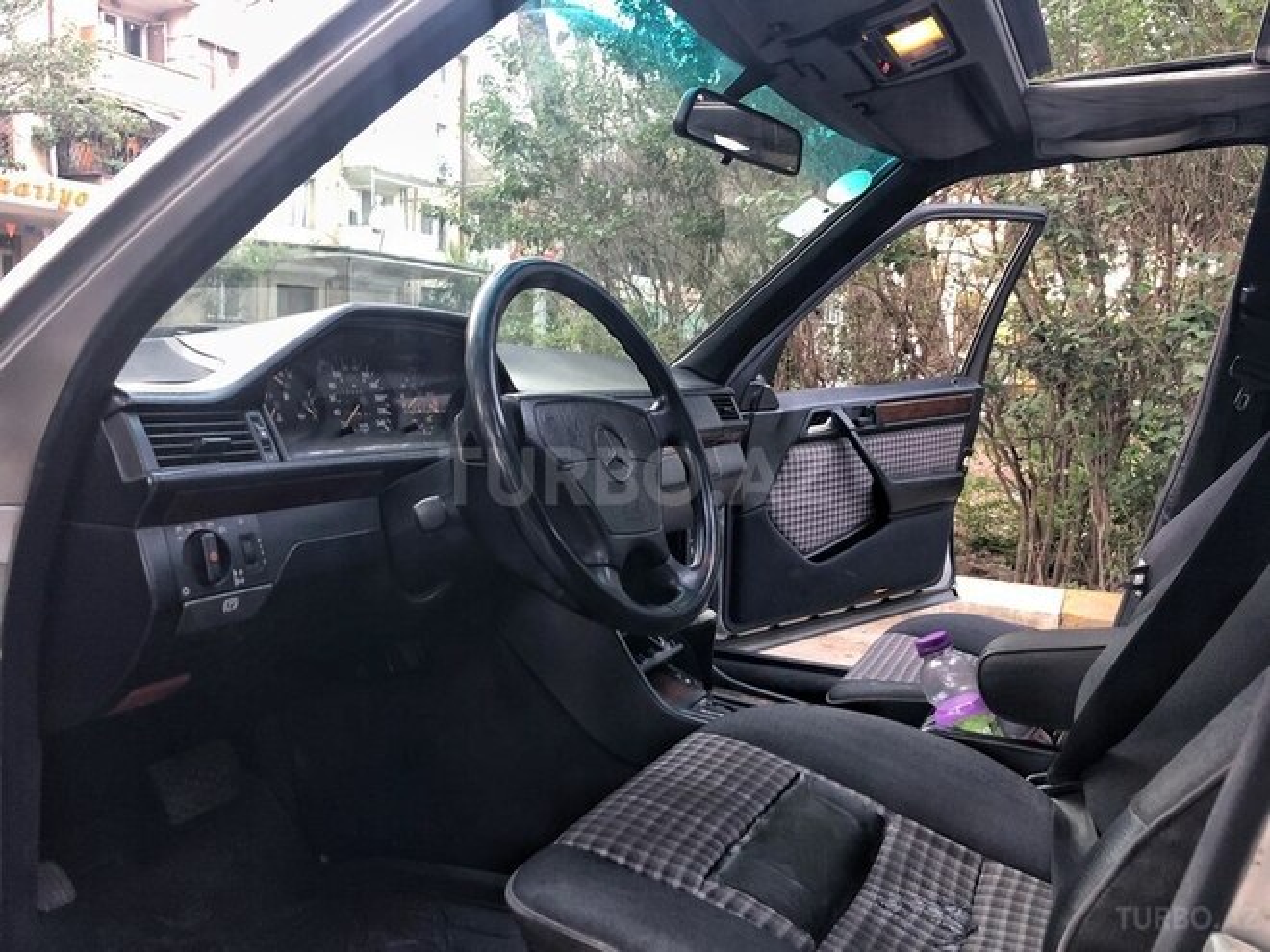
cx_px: 635
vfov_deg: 49.7
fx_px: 1027
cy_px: 476
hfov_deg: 63.4
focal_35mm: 28
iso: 40
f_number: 1.8
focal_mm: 4
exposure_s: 1/20
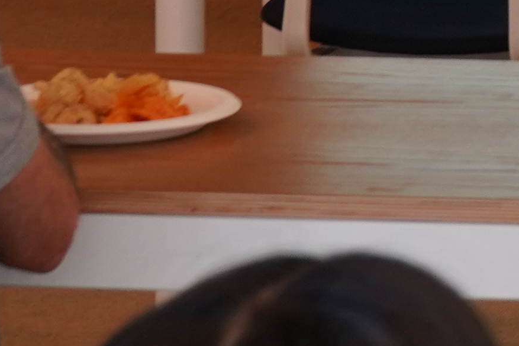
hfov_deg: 5.7
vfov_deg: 3.9
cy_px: -588
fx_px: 4931
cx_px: 1403
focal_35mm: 342
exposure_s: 1/13
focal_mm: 50
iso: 800
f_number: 10
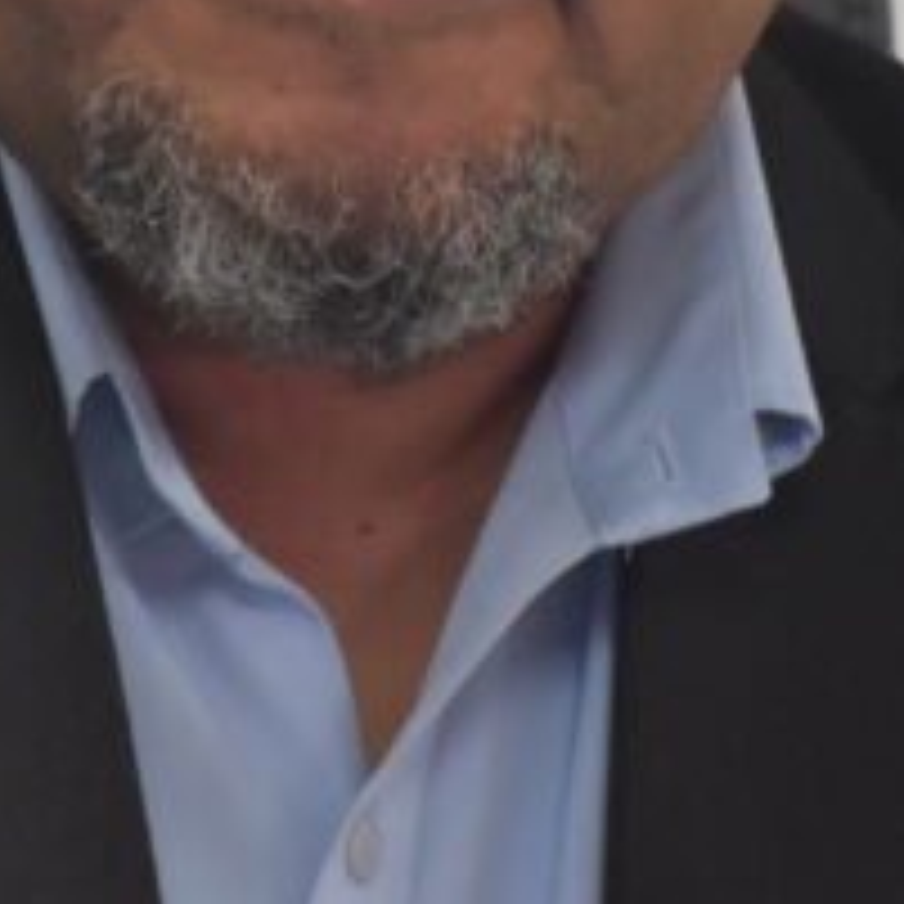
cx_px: 247
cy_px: -238
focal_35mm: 634
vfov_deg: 2.8
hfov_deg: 2.8
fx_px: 18732
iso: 1600
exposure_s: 1/60
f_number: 5.6
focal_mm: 130
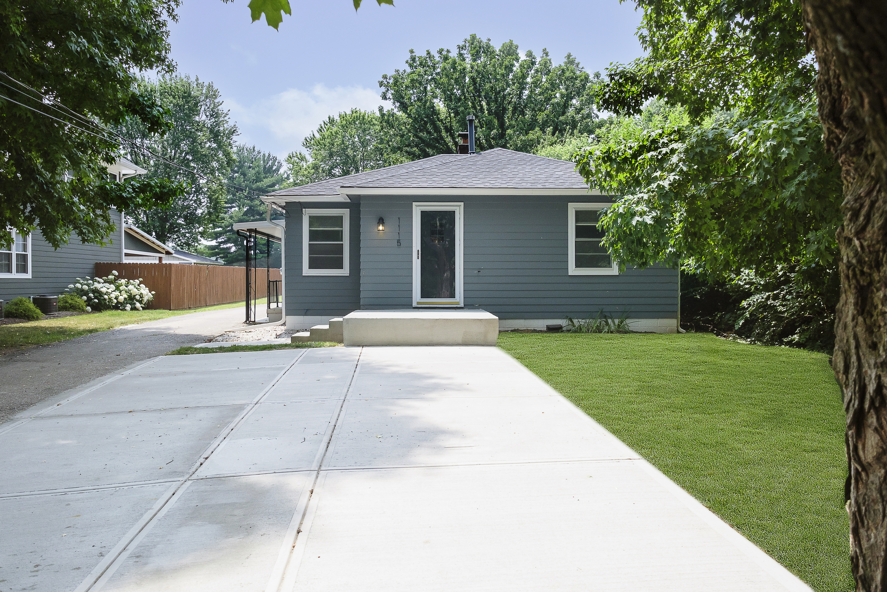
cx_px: 444
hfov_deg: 73.7
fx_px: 591
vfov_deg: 53.1
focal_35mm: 24
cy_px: 296
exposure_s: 1/3200
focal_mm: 15.9
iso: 400
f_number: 4
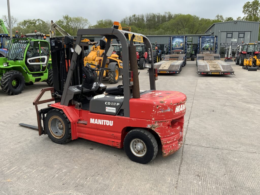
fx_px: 218
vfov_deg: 48.2
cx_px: 130
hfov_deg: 61.7
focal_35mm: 29
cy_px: 98
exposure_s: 1/534
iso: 16
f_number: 1.8
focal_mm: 3
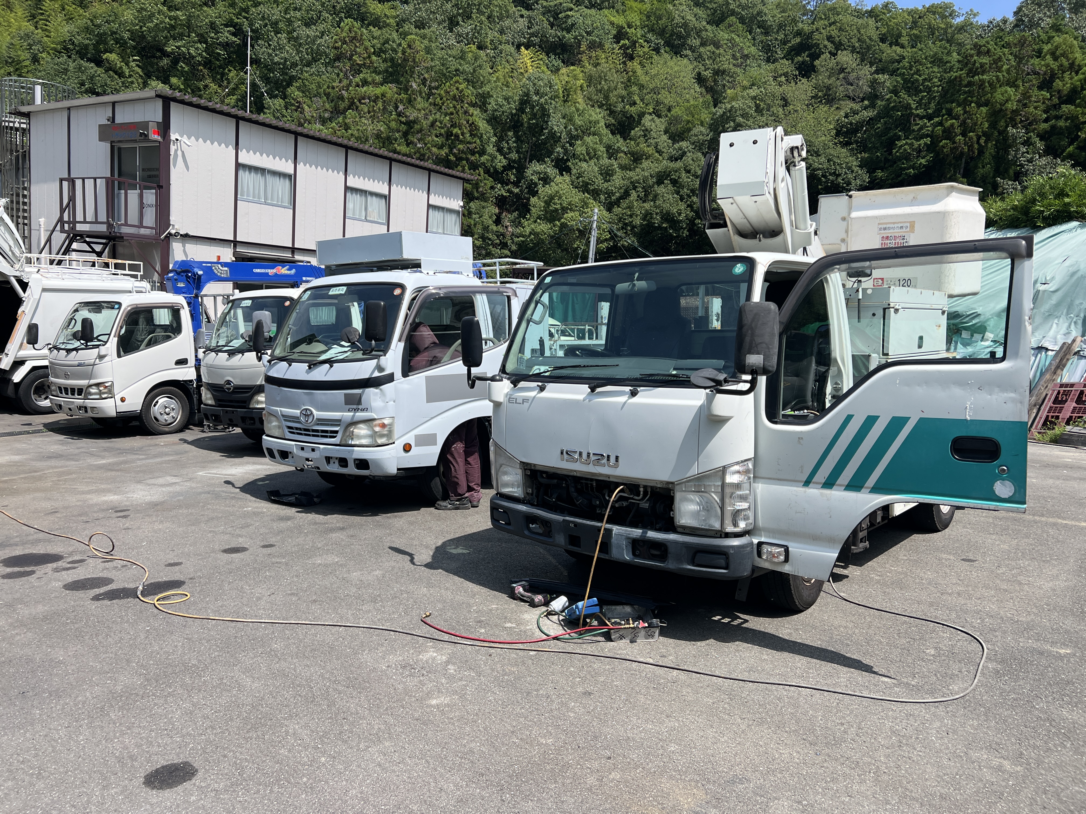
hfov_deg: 67.3
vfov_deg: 53.1
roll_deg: -2.9
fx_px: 816
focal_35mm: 26
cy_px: 407
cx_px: 543
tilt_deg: -7.8
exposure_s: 1/3460
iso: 50
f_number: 1.5
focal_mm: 5.7
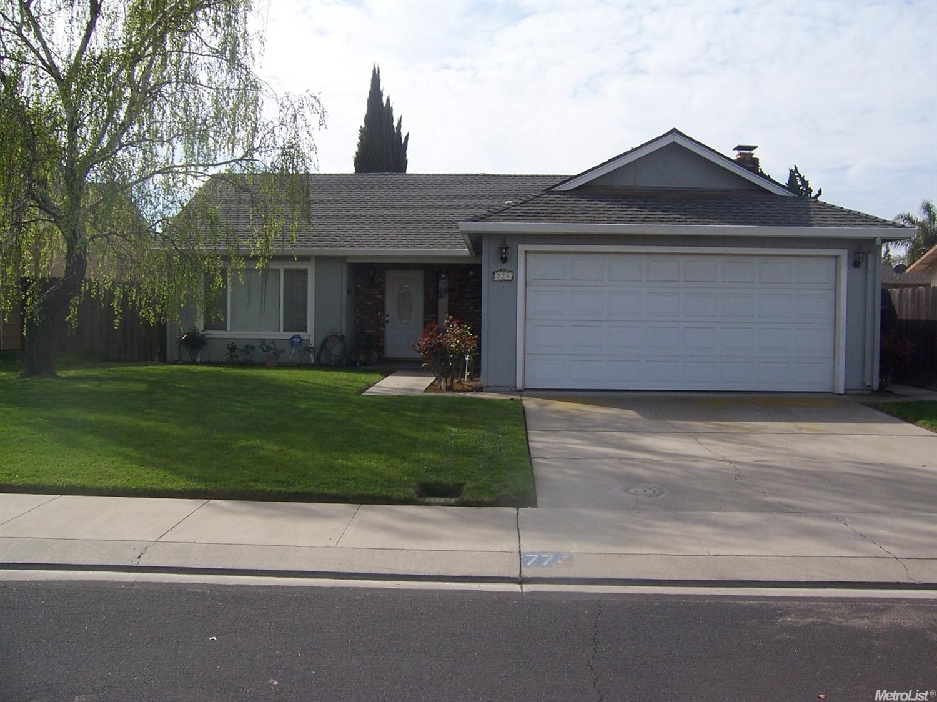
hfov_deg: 55.4
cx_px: 468
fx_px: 893
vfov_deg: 42.9
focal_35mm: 33
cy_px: 351
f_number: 4
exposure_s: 1/750
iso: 80
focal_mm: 5.5
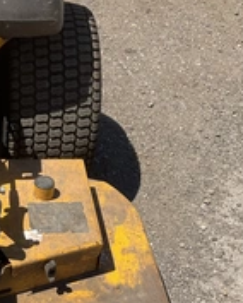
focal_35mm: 64
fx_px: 574
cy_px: 250
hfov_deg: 23.7
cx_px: 63
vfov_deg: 28.8
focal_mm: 3
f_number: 1.8
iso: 25
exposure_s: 1/1984
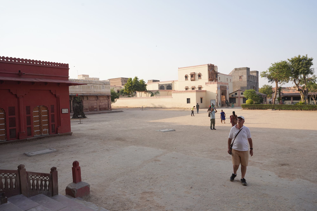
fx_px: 211
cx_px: 158
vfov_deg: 53.1
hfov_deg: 73.7
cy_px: 106
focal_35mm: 24
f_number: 9
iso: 100
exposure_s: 1/100
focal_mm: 24
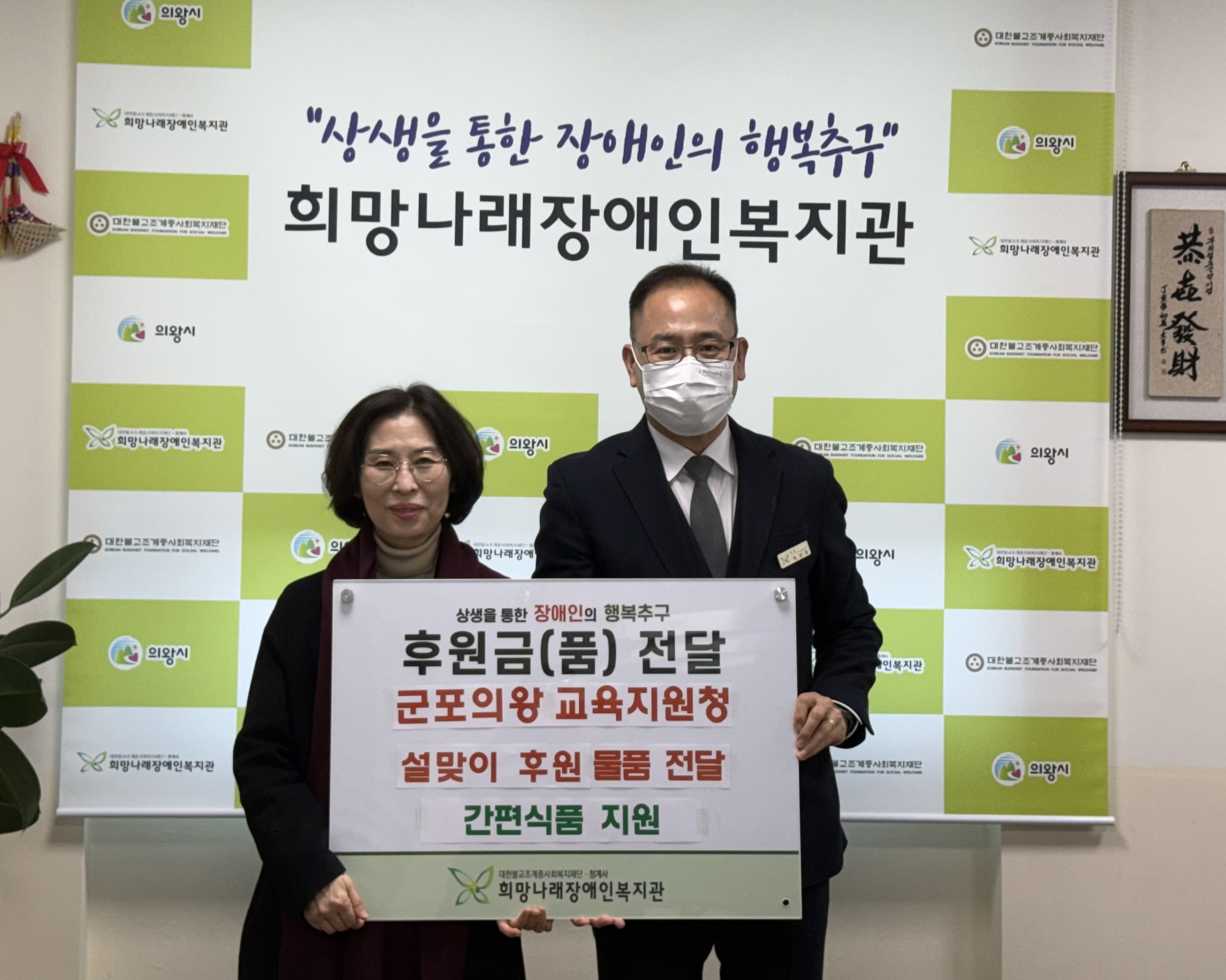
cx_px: 599
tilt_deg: +1.1
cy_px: 482
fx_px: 1850
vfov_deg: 29.7
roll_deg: -0.7
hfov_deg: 36.7
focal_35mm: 51
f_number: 1.78
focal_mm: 6.76
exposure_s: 1/120
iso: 50
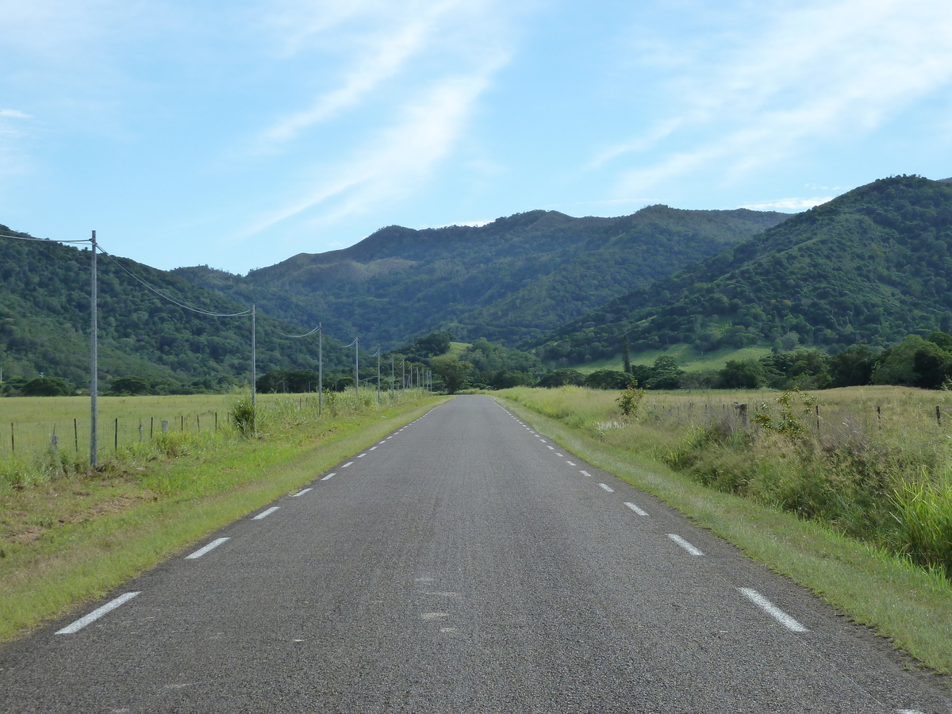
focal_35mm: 72
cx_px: 476
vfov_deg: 20.4
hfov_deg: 27.0
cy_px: 357
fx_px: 1980
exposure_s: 1/500
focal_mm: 11.9
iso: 125
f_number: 4.1
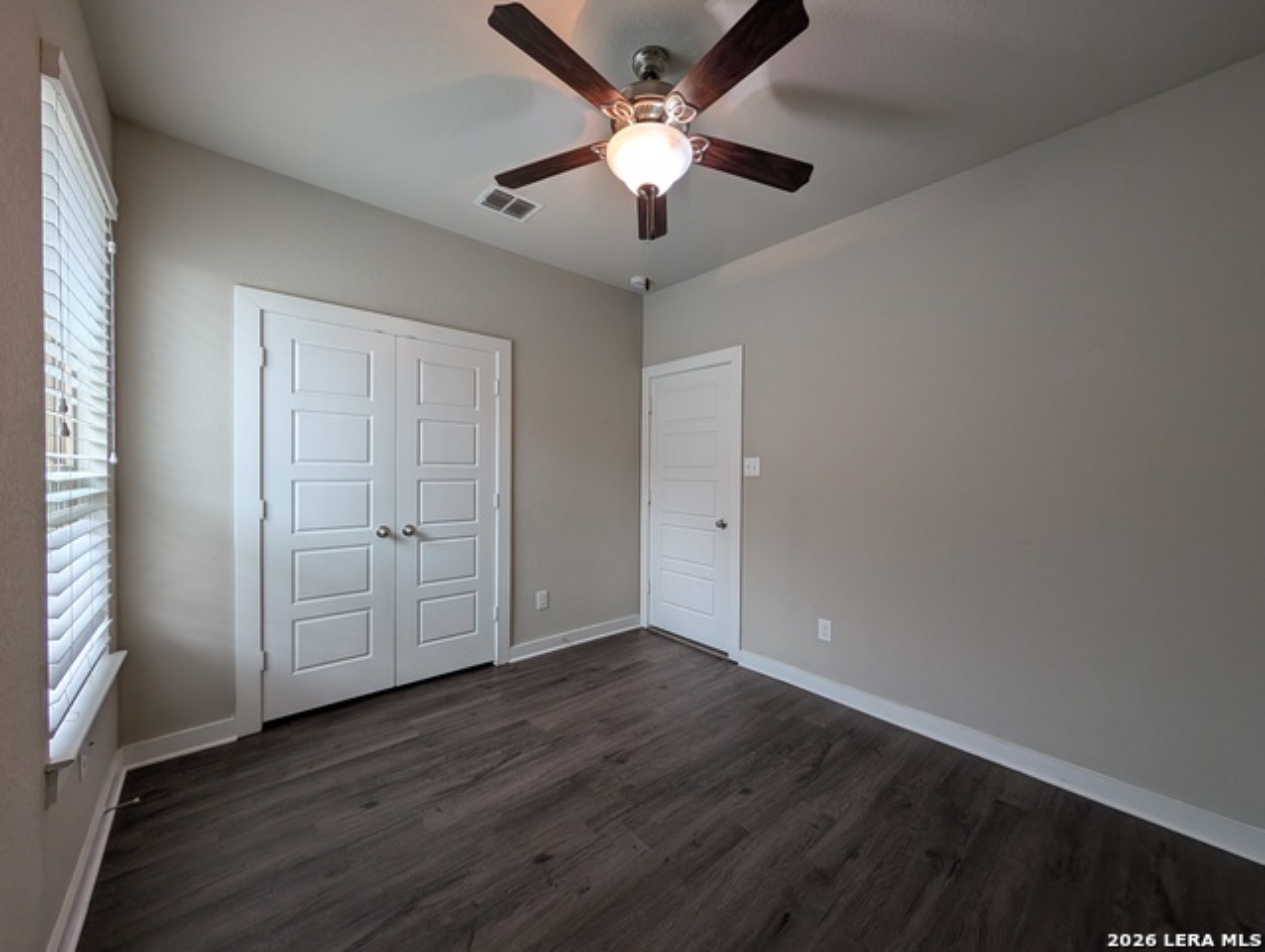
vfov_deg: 94.6
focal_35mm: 12
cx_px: 632
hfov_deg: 110.5
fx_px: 439
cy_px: 476
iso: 53
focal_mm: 2.02
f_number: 1.7
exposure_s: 1/123
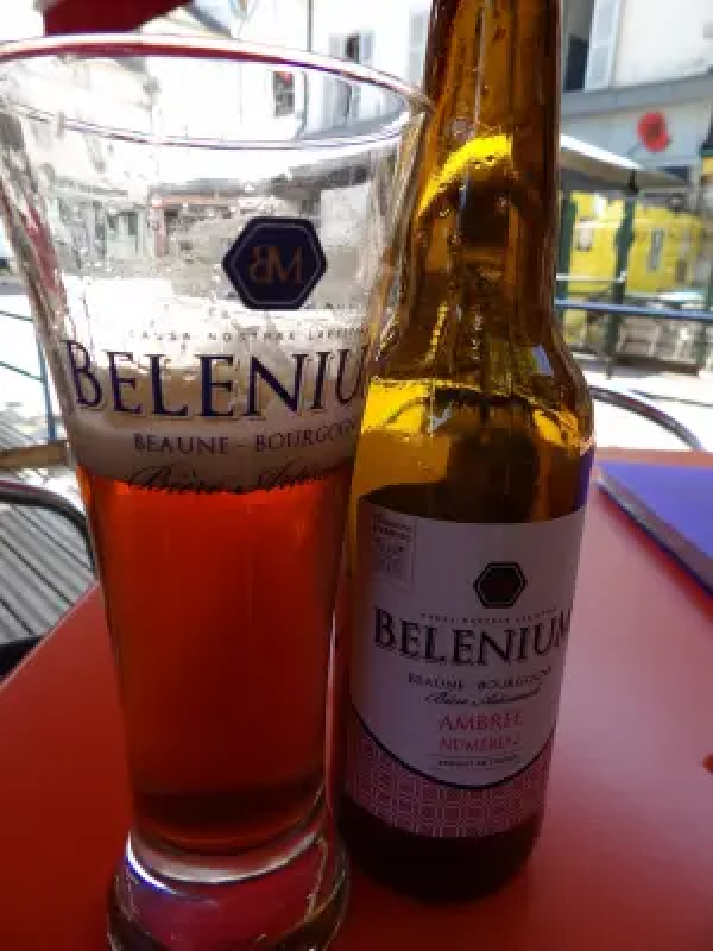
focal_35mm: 24
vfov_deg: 71.6
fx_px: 659
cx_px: 356
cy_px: 476
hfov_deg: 56.8
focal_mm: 4.3
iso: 100
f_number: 3.2
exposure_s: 1/114
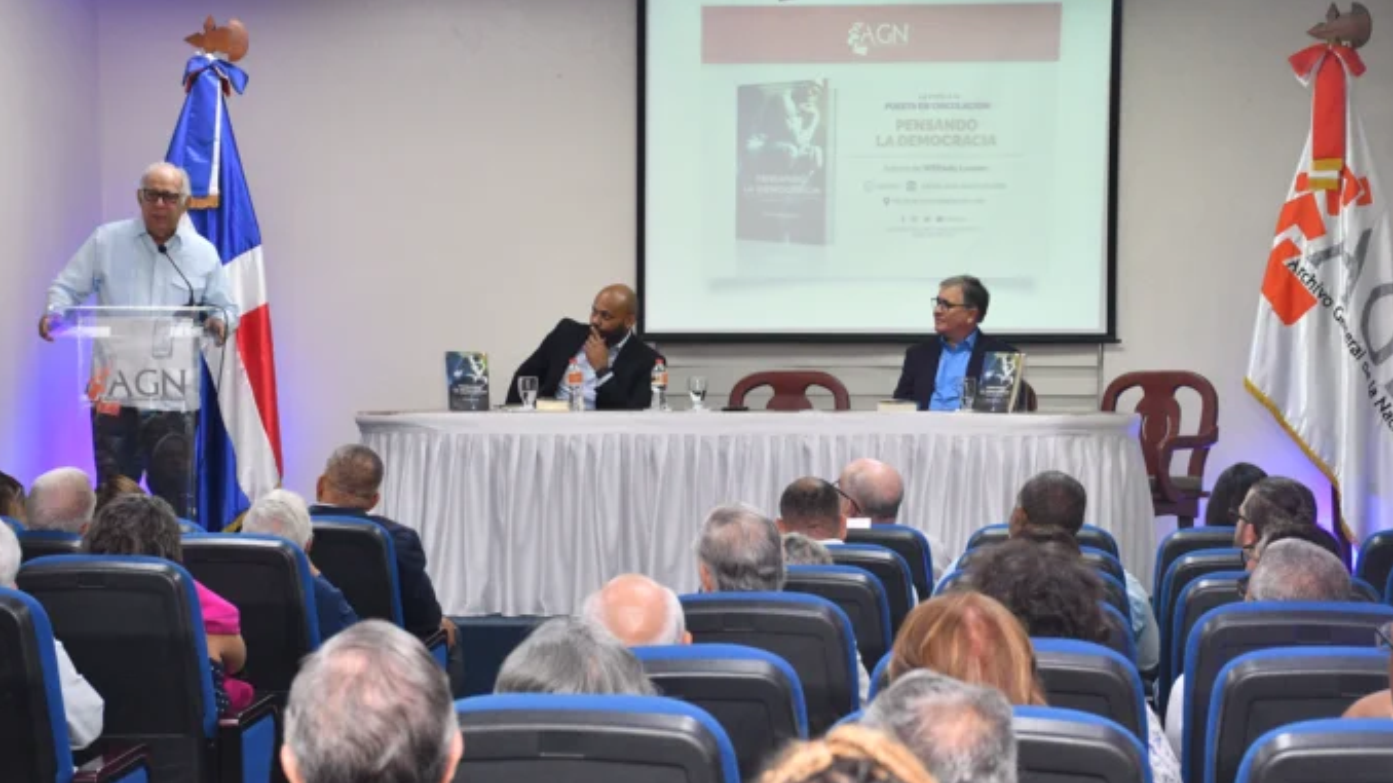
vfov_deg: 14.9
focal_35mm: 81
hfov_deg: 26.2
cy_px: 431
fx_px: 2991
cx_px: 709
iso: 1250
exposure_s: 1/125
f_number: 5.6
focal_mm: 48
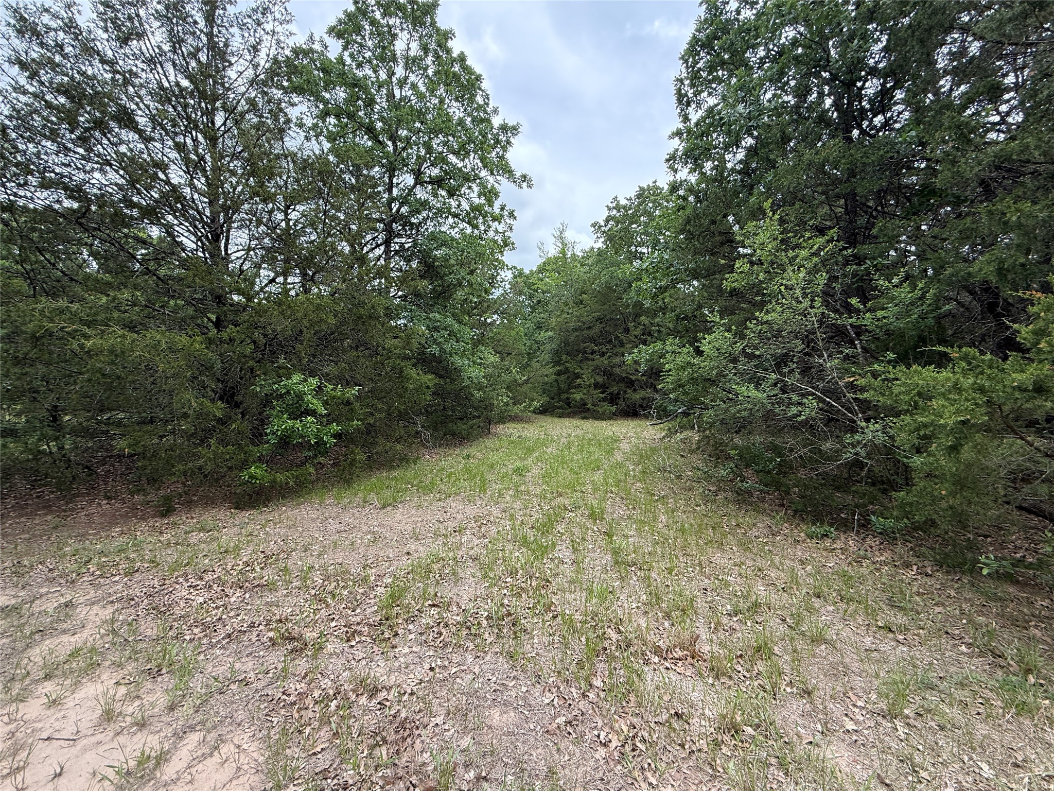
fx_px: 426
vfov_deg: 85.7
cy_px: 396
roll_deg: -1.4
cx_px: 527
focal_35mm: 14
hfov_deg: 102.1
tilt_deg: -1.8
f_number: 2.2
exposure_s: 1/527
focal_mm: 2.22
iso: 64
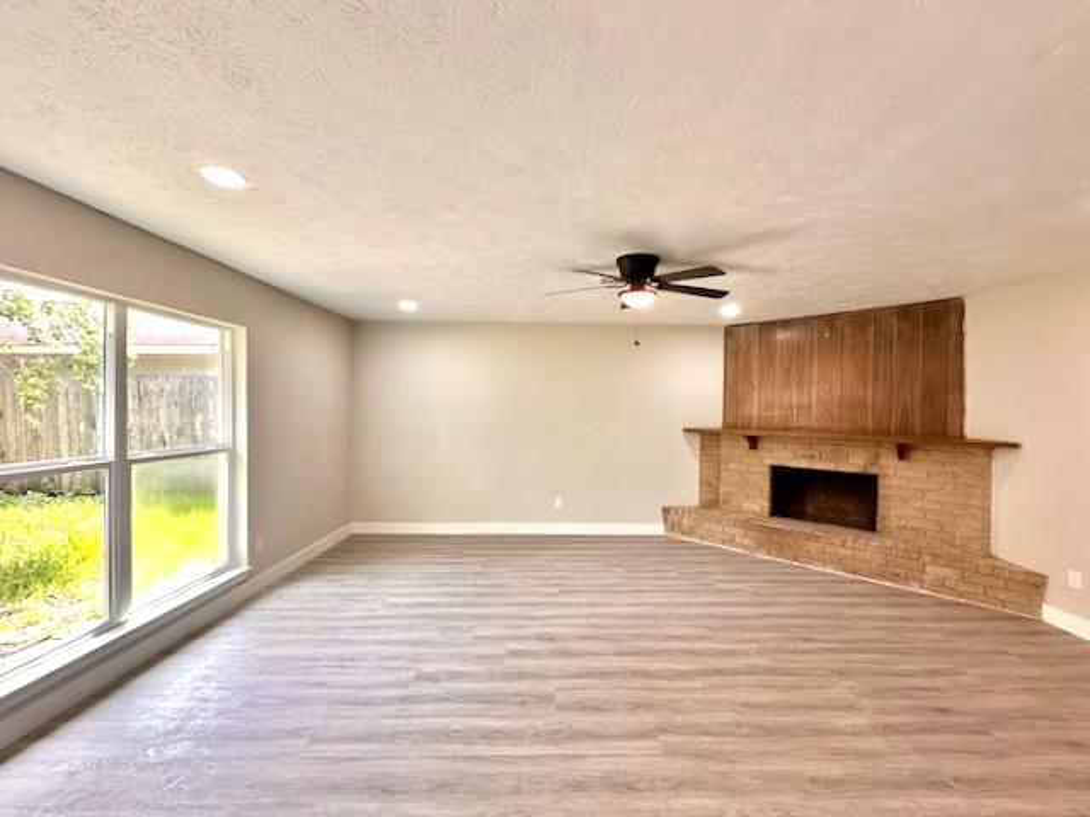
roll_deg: -0.6
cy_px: 408
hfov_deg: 102.1
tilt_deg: +0.7
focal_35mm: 14
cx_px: 545
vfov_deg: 85.7
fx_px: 441
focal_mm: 2.22
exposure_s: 1/120
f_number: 2.2
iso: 160
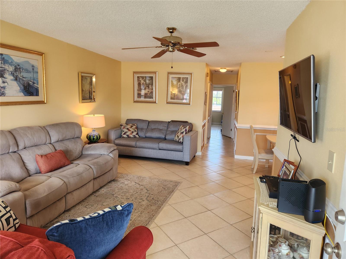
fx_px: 230
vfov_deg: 58.9
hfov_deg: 73.9
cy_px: 130
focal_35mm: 23
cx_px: 173
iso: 125
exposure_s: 1/180
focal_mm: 5.4
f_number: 1.8
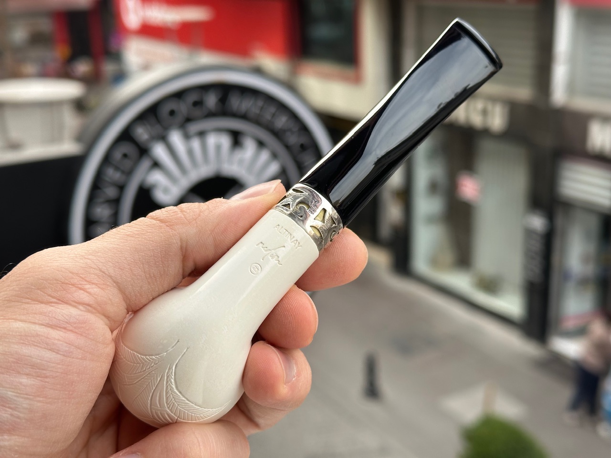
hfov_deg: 39.7
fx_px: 847
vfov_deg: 30.3
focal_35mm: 48
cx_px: 306
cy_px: 229
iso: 64
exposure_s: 1/527
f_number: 1.78
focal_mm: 6.86
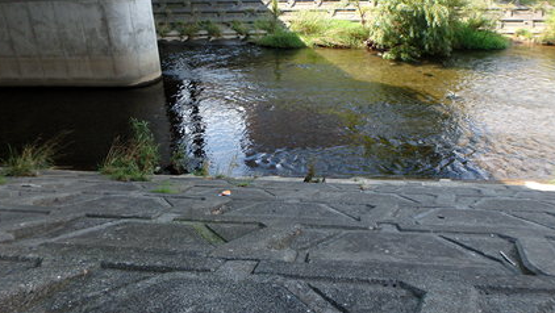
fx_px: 383
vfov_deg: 43.6
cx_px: 296
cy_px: 96
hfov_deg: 71.8
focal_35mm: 26
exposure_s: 1/250
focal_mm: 3.7
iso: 160
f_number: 3.5
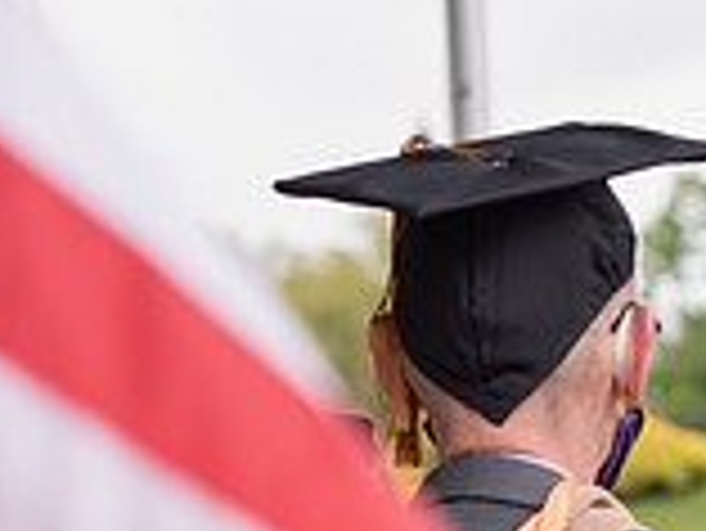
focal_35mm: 356
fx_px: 7266
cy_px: 722
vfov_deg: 4.2
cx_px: 1048
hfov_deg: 5.5
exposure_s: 1/250
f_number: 5.6
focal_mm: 100
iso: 200
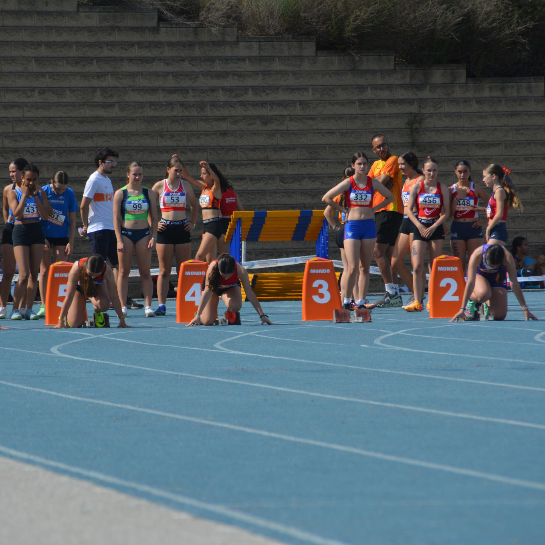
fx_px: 6840
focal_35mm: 384
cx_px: 220
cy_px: 273
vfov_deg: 4.6
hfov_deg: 4.6
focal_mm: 200
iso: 400
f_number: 6.3
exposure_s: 1/1600
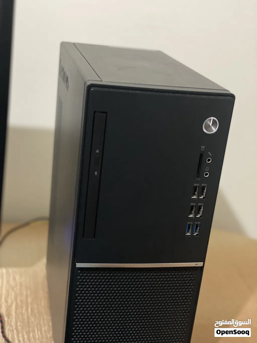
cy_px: 172
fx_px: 515
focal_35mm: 52
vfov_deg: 36.8
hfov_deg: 28.0
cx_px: 128
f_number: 2
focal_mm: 6
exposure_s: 1/15
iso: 400
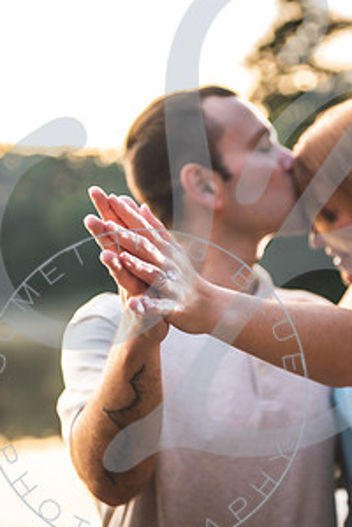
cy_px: 258
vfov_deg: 20.6
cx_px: 224
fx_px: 1452
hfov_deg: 13.8
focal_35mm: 99
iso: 200
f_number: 2.8
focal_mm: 66
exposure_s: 1/160
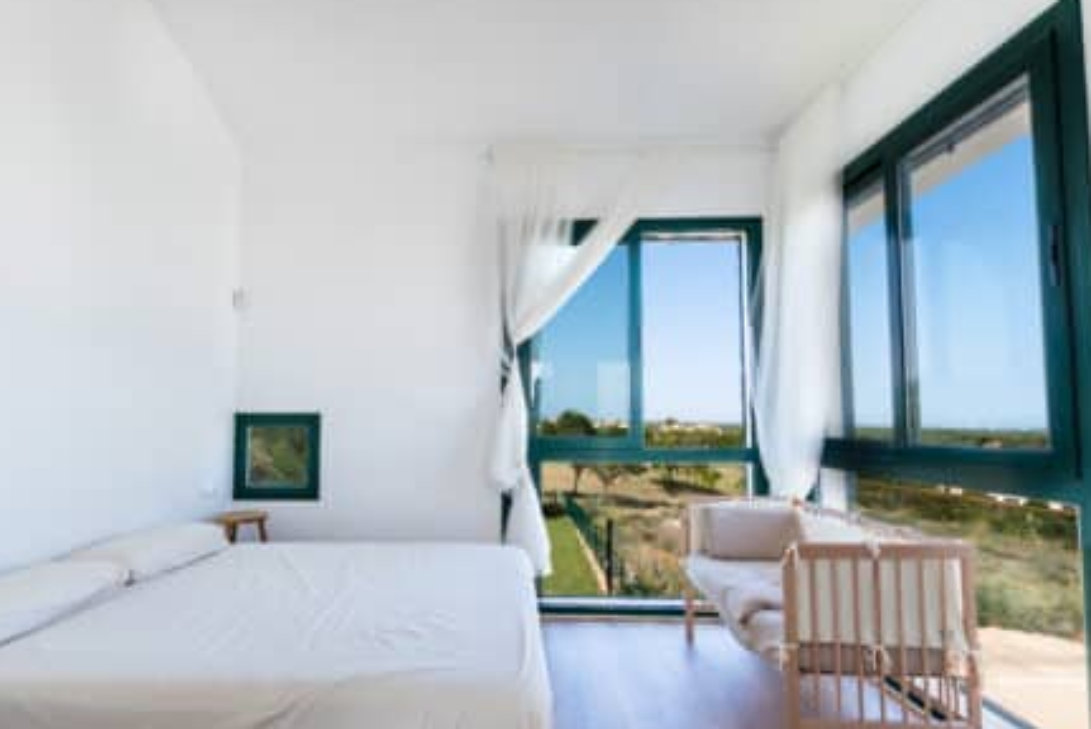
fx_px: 516
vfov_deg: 70.4
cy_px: 395
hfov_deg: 92.9
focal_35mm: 17
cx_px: 486
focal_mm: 10
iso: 200
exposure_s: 1/250
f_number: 9
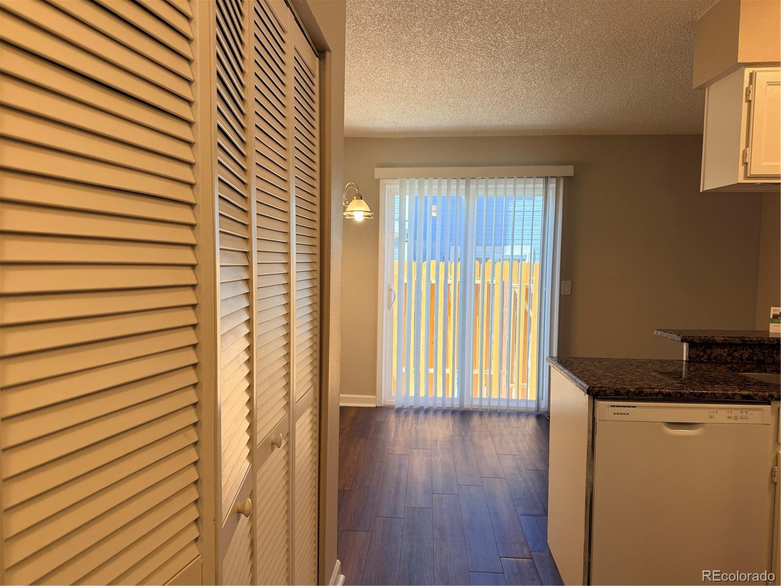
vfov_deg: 56.8
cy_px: 293
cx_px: 390
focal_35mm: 24
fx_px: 541
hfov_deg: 71.6
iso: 100
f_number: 1.78
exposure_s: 1/173
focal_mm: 6.76
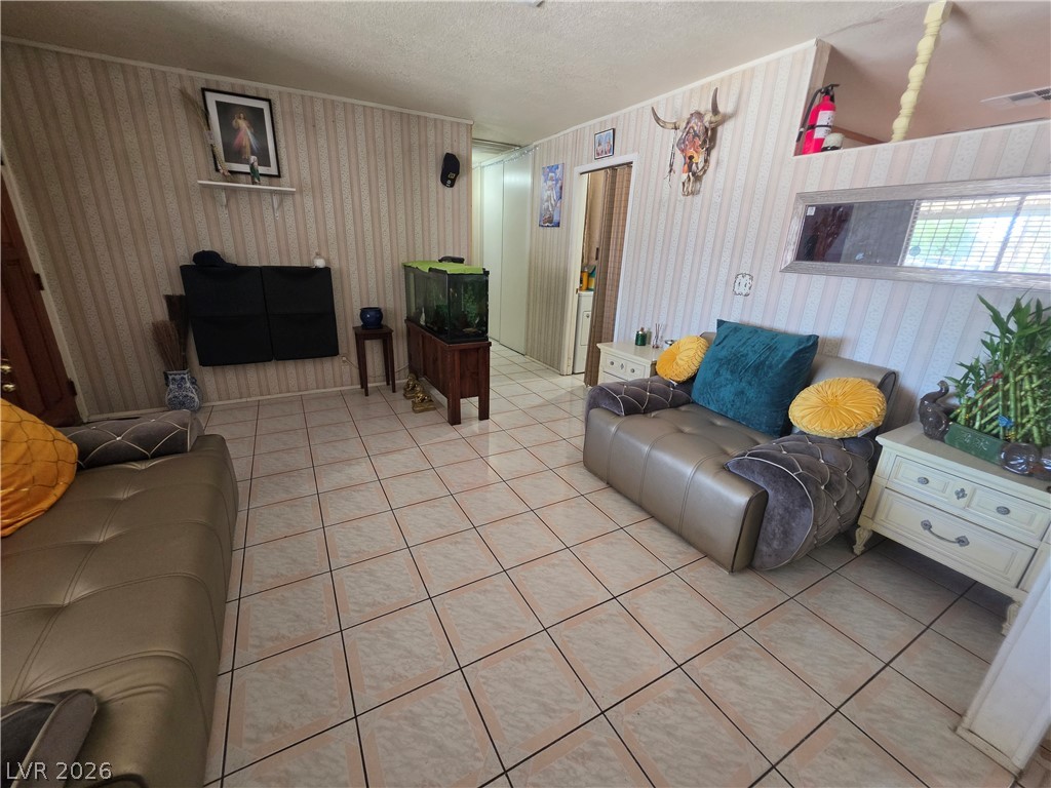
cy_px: 394
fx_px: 395
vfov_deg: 89.9
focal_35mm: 13
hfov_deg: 106.2
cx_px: 526
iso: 250
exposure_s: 1/60
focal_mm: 2.2
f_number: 1.9
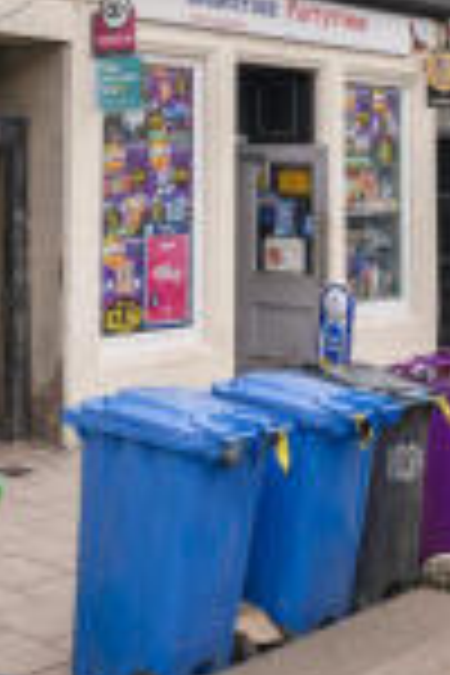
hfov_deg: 20.2
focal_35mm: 67
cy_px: -115
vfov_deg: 26.9
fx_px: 1256
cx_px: 146
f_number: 5.6
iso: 200
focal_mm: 23
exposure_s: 1/250
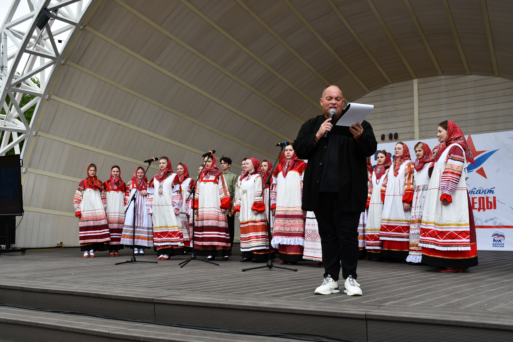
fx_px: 556
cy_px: 171
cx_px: 256
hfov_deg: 49.6
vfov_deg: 34.2
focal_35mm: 39
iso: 200
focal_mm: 26
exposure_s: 1/250
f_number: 8
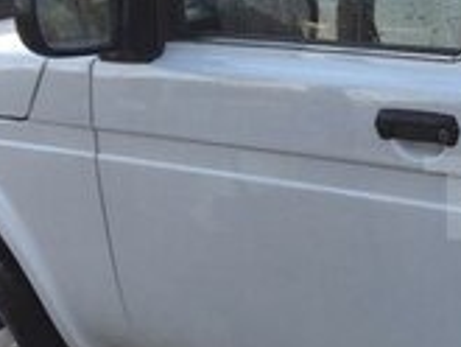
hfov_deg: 15.5
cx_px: 710
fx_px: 1546
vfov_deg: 12.8
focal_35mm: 116
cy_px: 197
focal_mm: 4.15
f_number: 2.2
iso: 32
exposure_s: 1/129
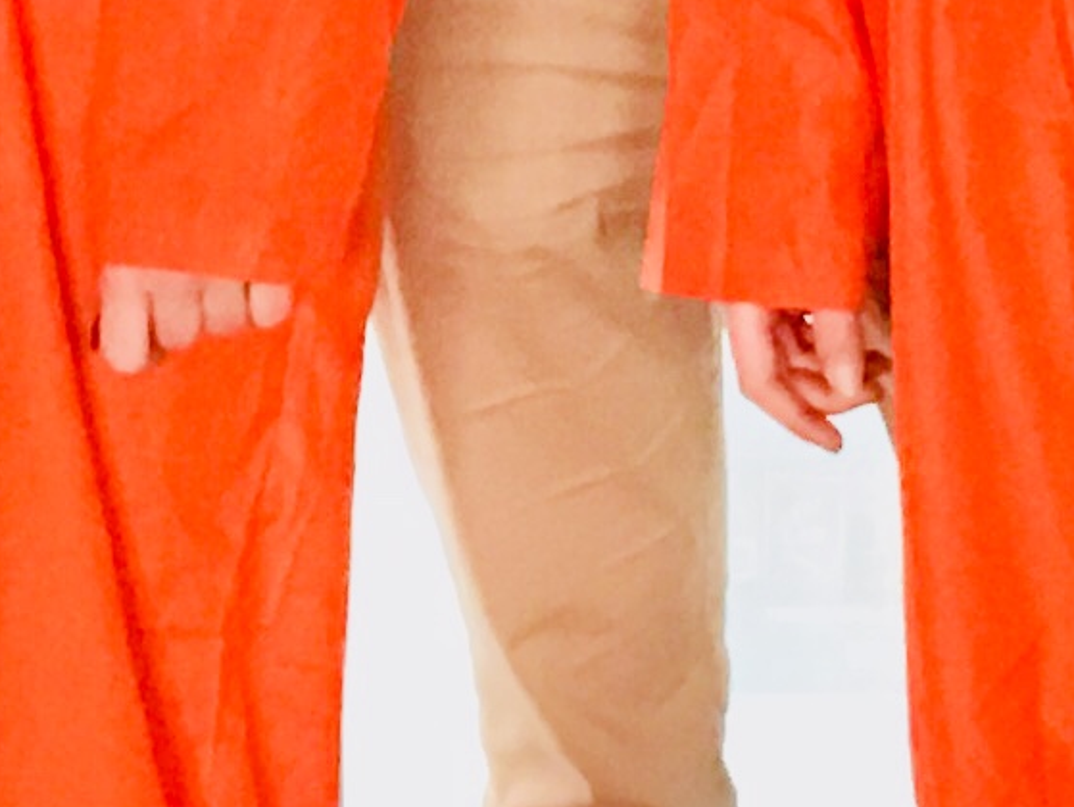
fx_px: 6489
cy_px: -63
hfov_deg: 9.5
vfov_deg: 7.1
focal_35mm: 209
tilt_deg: -9.2
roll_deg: +0.4
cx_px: 649
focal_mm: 4.15
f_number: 2.2
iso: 125
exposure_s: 1/8
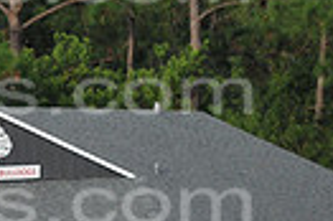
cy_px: 373
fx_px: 5515
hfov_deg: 3.4
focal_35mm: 597
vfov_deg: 2.3
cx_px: -313
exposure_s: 1/3200
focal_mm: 135
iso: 800
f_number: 3.5
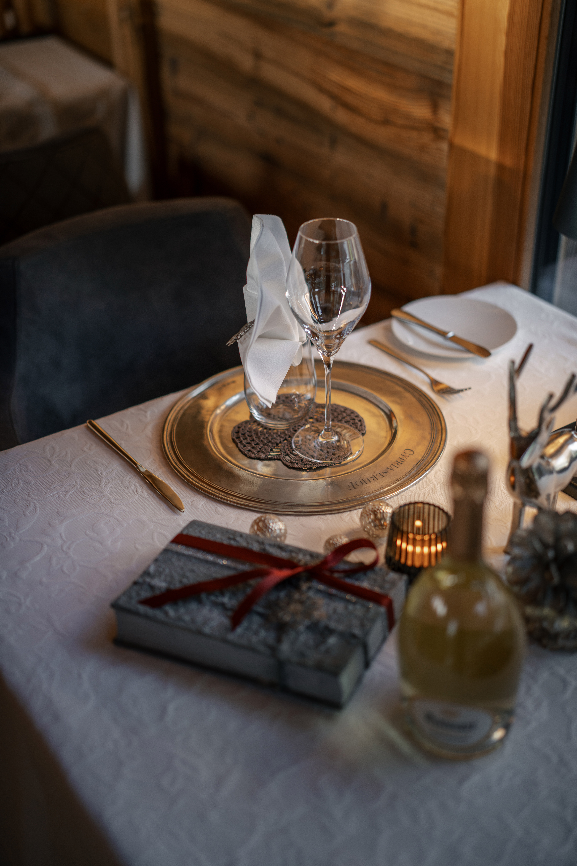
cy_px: 433
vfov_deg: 39.6
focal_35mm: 50
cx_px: 288
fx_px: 1202
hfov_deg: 27.0
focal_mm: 50
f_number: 1.4
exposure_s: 1/160
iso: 100
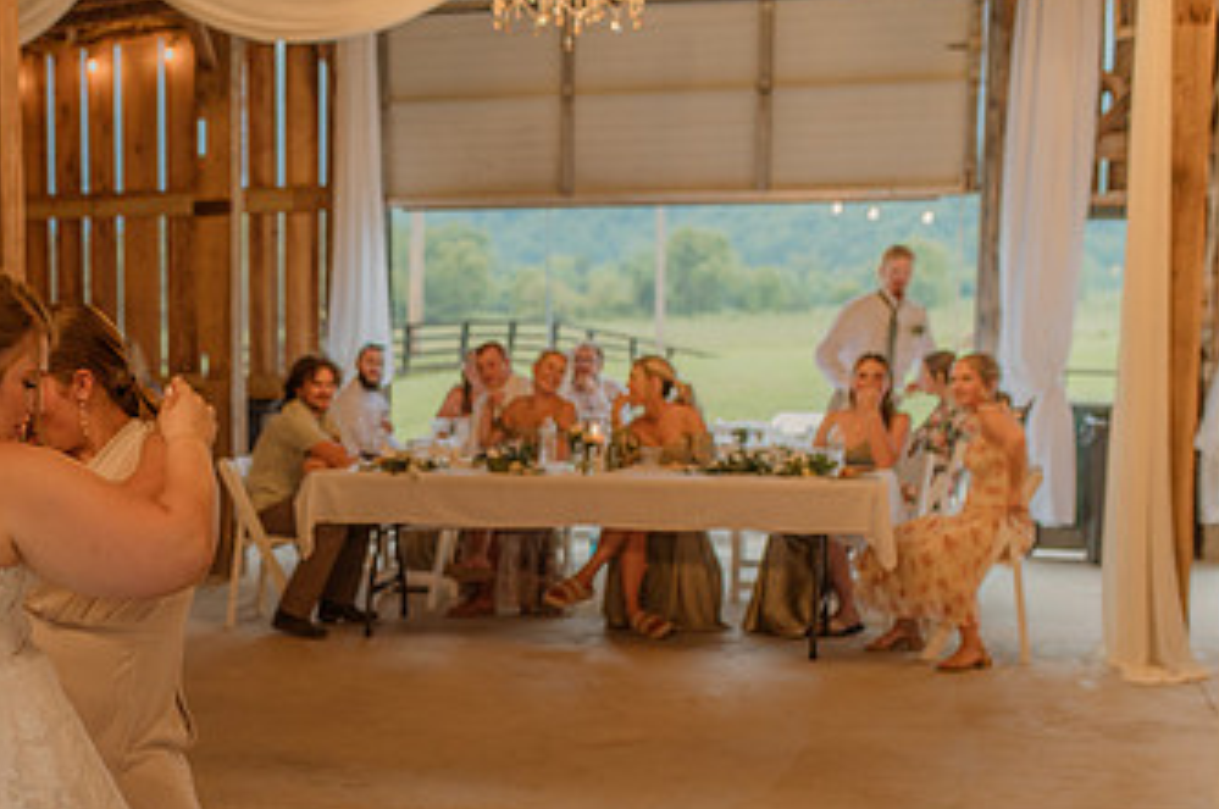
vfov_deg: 22.1
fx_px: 2063
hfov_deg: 31.8
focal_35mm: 61
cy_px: 567
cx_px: 201
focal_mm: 35
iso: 640
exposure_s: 1/200
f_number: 2.5
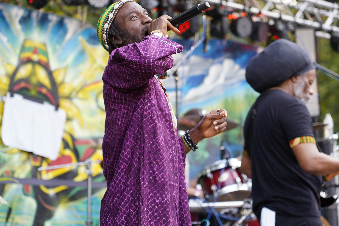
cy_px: 102
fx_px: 1111
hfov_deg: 17.3
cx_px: 182
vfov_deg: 11.6
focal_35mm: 118
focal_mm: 105
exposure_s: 1/160
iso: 640
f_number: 4
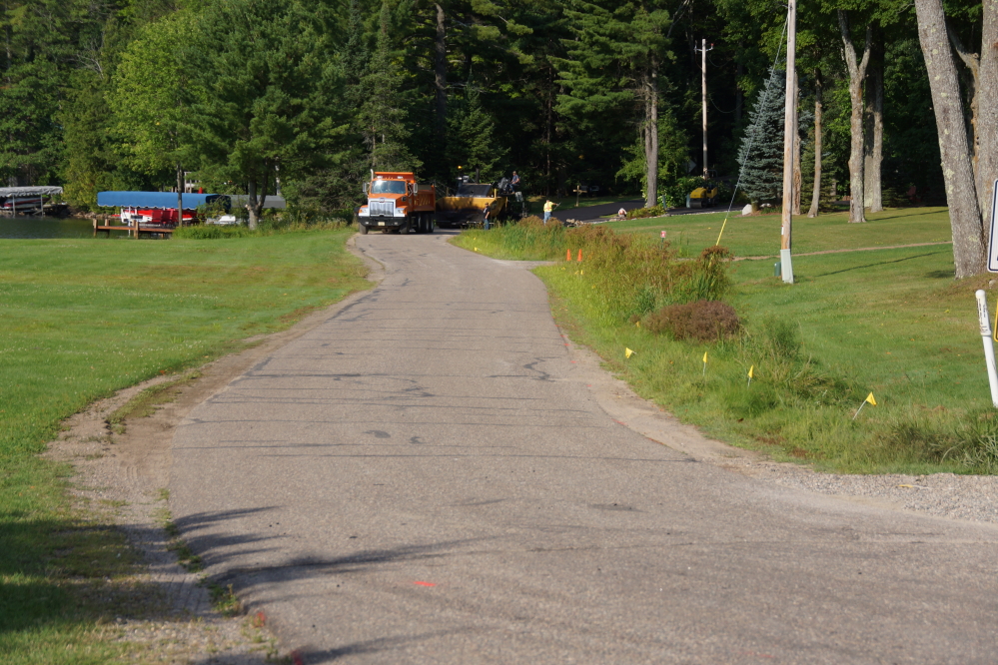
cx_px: 499
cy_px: 332
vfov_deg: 15.2
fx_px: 2495
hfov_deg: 22.6
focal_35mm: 90
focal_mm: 60
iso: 100
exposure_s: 1/160
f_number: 6.3
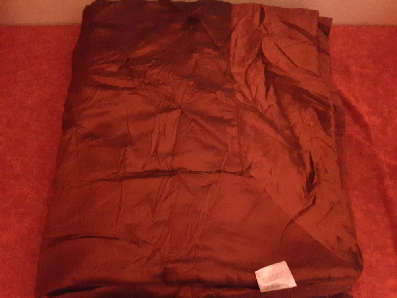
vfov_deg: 45.4
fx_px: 356
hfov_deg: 58.4
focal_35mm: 31
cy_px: 149
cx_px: 198
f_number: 1.9
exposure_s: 1/17
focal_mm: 2.9
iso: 1600
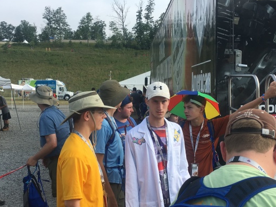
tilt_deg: -3.7
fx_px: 359
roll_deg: +4.2
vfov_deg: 32.1
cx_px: 131
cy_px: 120
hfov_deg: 42.1
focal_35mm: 45
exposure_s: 1/777
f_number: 2.2
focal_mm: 4.15
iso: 25
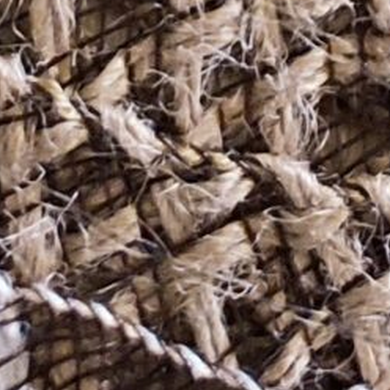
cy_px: -1610
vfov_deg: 5.6
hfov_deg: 7.4
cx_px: 967
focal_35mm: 219
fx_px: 2791
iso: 828
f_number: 1.89
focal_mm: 5.89
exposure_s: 1/33
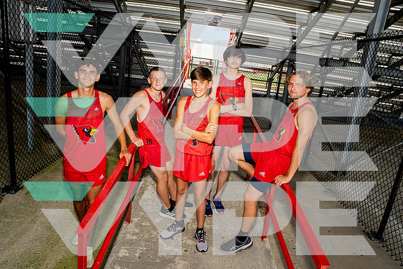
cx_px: 202
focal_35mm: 25
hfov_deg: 71.5
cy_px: 134
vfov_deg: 51.3
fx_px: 280
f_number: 8
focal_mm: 25
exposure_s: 1/250
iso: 250
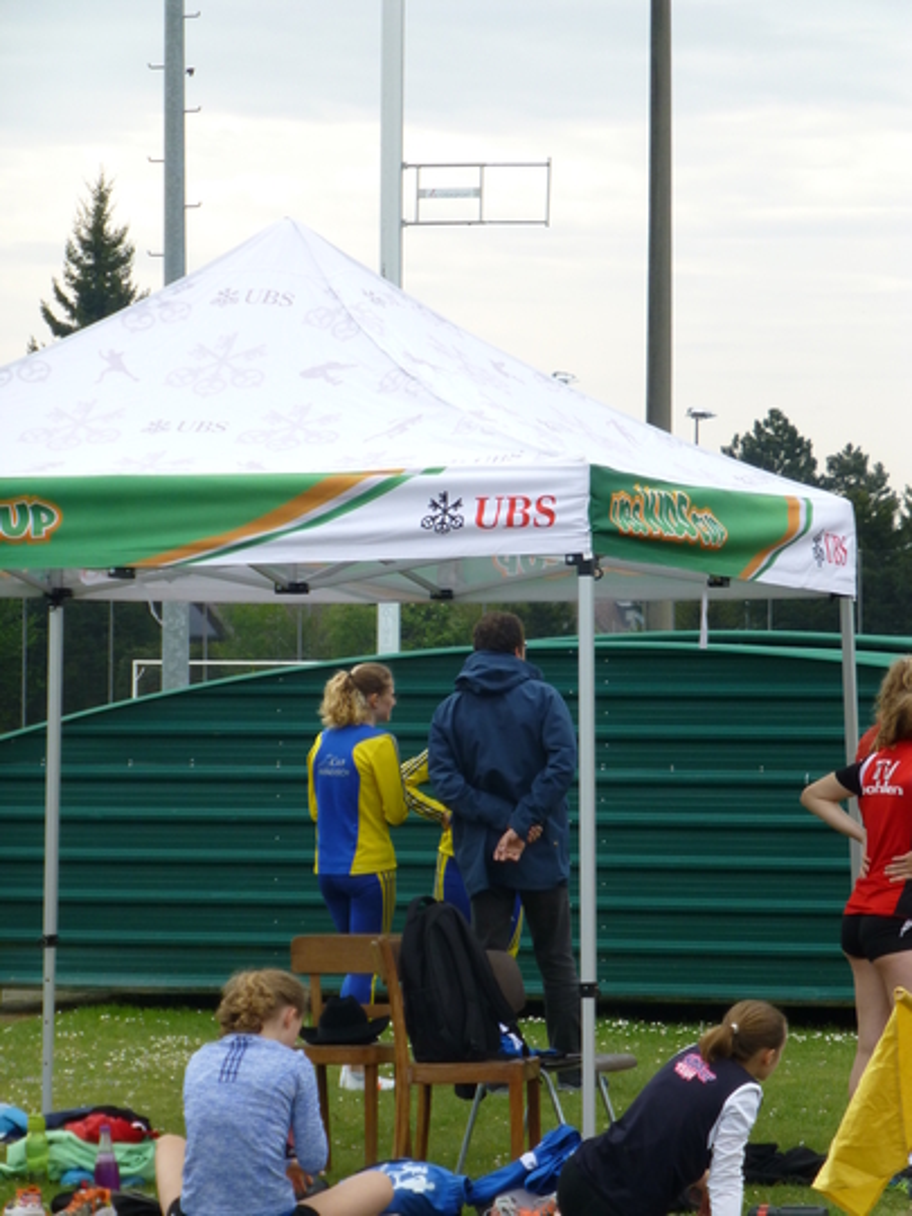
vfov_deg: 13.6
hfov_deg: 10.2
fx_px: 5094
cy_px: 608
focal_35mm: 145
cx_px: 456
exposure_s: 1/500
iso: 200
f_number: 5.4
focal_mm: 25.9
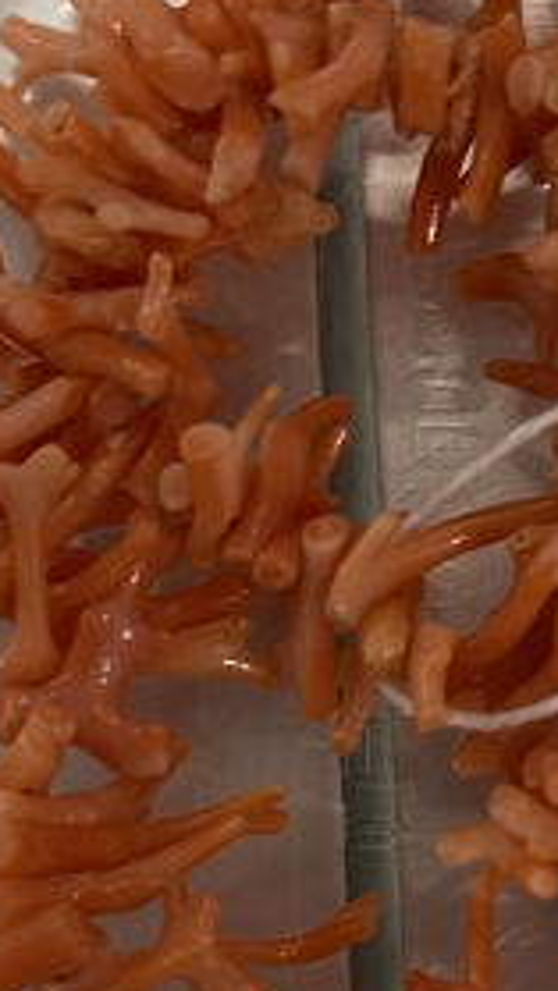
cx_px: 585
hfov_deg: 14.5
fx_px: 2156
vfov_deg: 25.7
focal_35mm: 82
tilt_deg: -87.4
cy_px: 682
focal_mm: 5.1
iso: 100
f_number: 1.6
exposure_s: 1/50
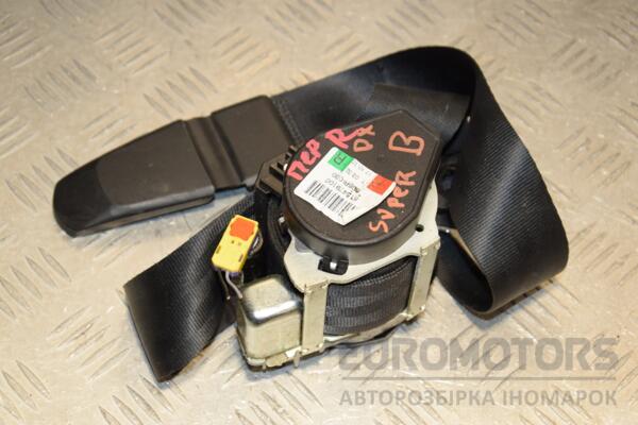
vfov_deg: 18.9
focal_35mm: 72
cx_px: 319
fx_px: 1276
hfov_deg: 28.1
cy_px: 212
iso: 800
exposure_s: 1/200
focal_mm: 48
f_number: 7.1
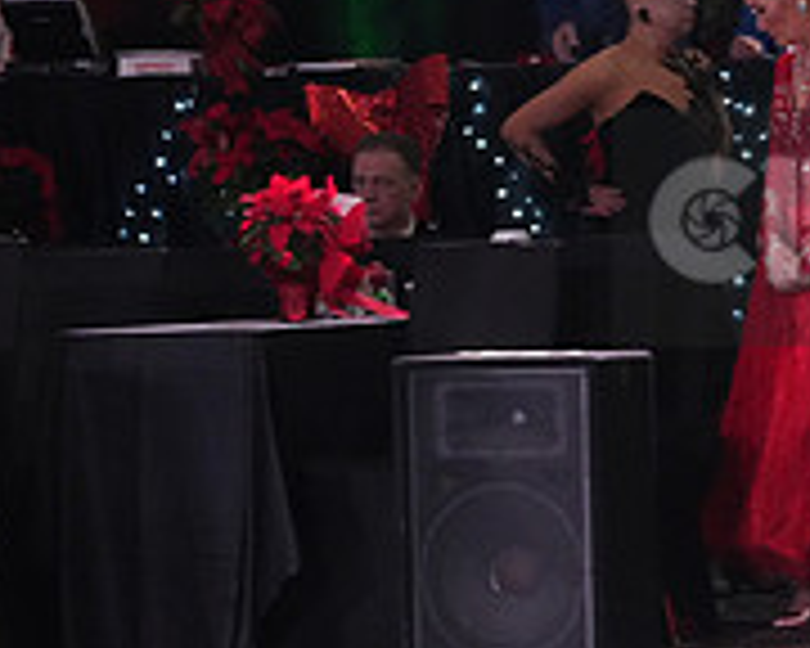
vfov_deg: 4.9
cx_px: 1102
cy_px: 227
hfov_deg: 6.1
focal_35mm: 317
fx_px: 7599
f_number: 5.6
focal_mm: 105
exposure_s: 1/320
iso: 5000
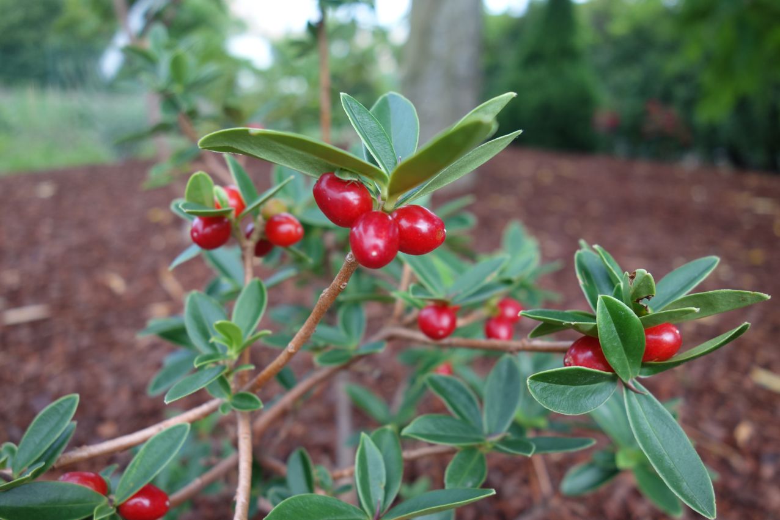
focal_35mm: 28
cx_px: 390
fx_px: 606
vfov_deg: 46.4
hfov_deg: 65.5
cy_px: 260
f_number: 2.8
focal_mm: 10.4
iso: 125
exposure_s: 1/100
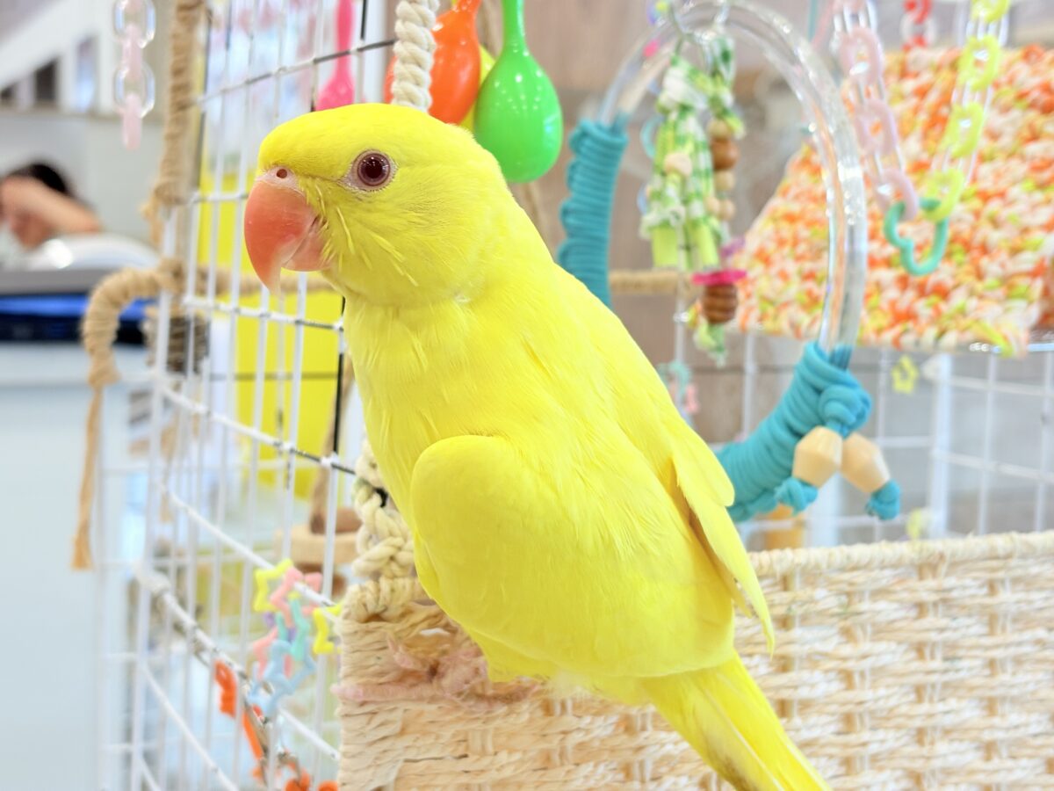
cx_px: 527
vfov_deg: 28.0
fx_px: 1583
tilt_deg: -5.1
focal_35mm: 52
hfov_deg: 36.8
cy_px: 396
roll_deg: -0.9
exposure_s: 1/50
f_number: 1.6
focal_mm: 5.96
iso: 32
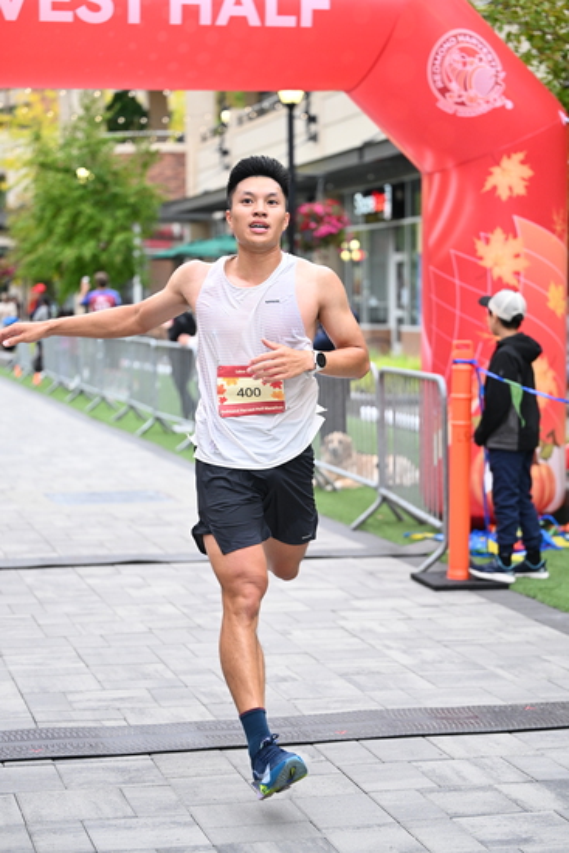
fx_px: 1753
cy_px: 426
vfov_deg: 27.3
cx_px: 284
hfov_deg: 18.4
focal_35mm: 74
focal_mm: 74
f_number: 2.8
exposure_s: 1/800
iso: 1600
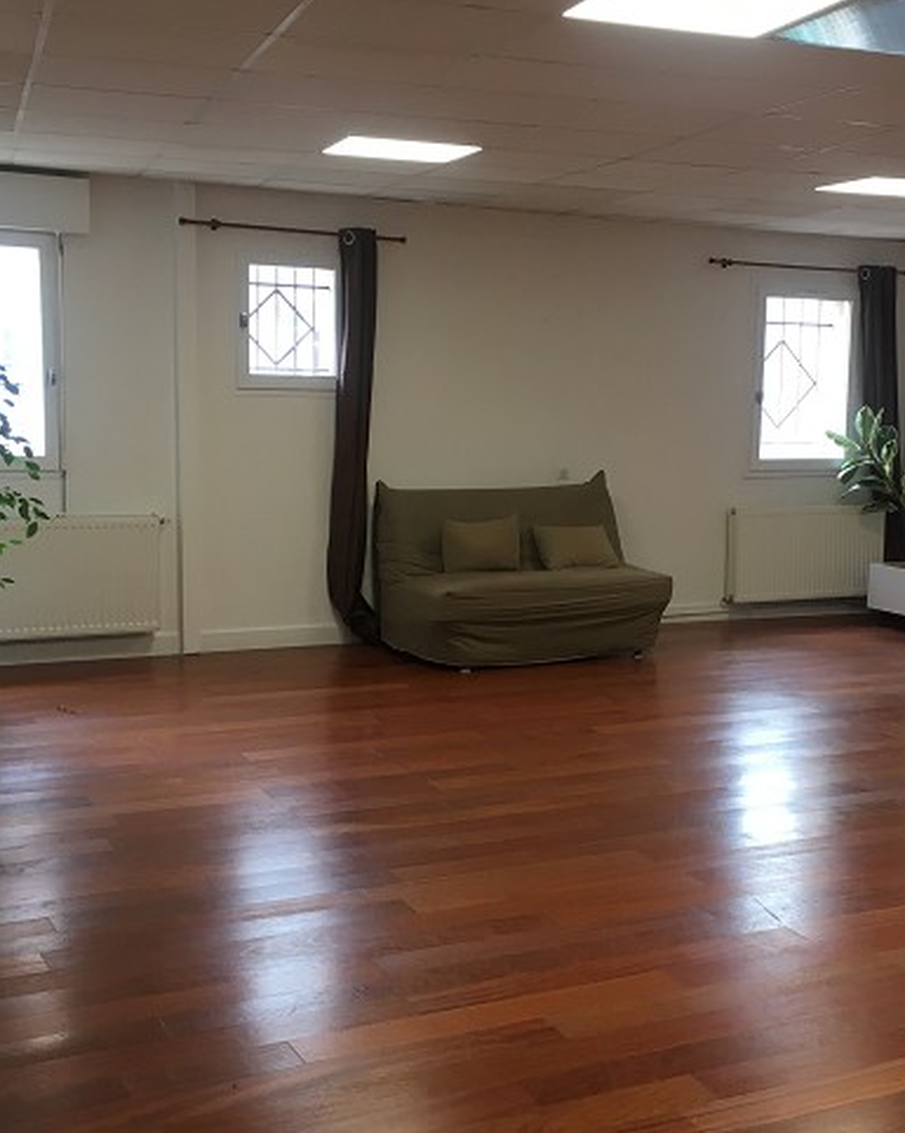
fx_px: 1575
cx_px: 597
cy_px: 618
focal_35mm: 47
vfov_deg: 39.5
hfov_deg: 31.8
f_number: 2.2
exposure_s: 1/33
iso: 40
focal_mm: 4.15
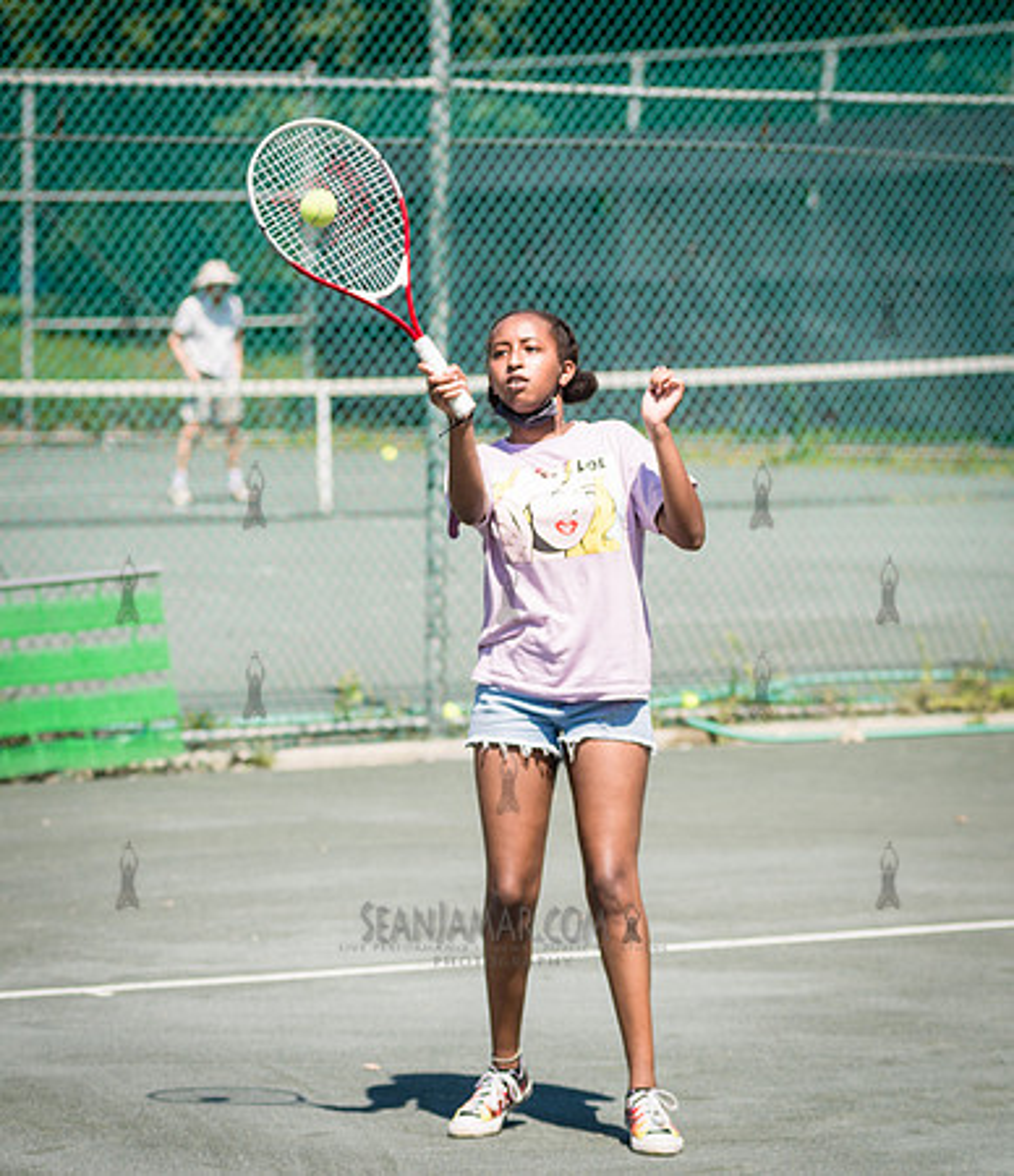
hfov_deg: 9.7
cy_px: 538
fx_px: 5955
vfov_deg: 11.3
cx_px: 629
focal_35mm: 166
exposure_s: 1/1000
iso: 125
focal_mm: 112
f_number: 5
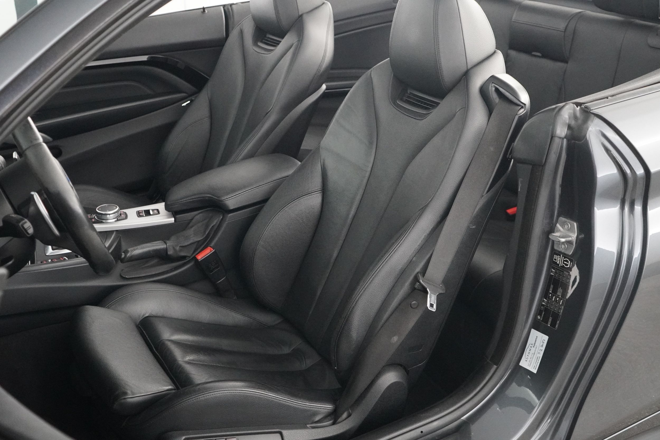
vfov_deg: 31.9
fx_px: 770
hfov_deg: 46.4
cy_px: 220
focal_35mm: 42
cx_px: 330
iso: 6400
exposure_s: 1/30
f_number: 3.5
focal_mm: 28
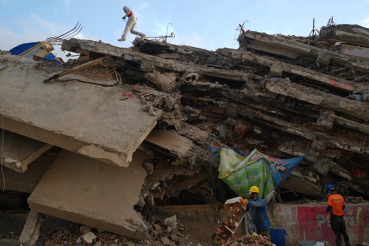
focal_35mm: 35
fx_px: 359
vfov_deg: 37.8
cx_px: 184
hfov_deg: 54.4
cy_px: 123
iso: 80
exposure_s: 1/400
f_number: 2
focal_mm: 35
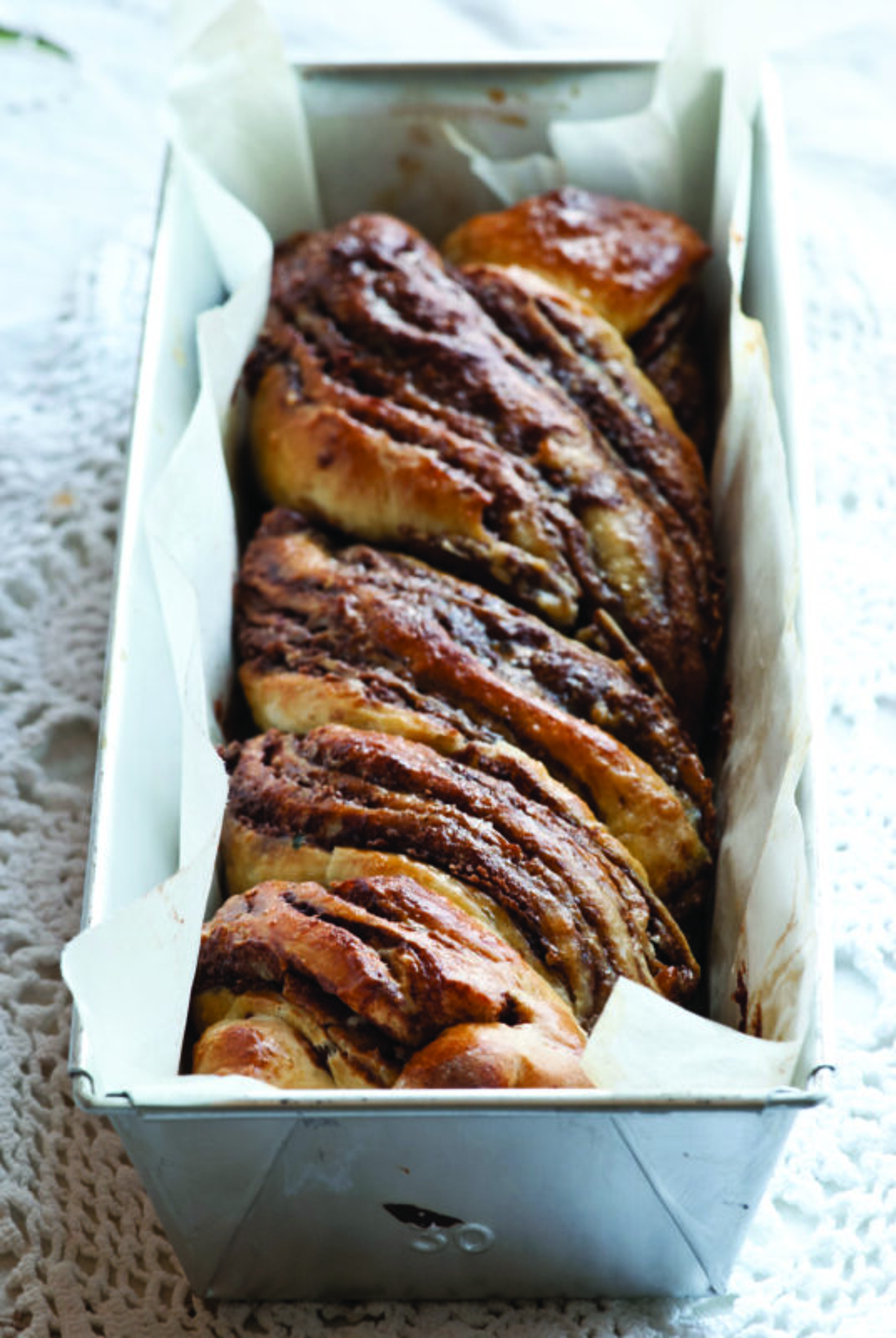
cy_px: 669
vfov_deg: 16.0
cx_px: 448
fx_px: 4743
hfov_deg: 10.8
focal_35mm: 128
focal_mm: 85
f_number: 8
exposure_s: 1/40
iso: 400
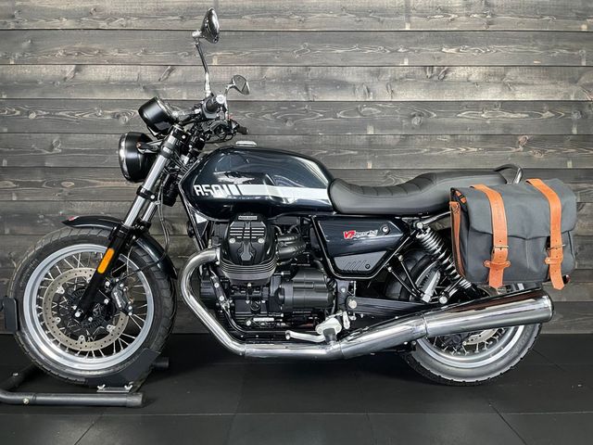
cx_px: 296
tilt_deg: -3.3
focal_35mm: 26
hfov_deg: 67.3
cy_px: 222
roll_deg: +0.8
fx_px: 445
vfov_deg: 53.1
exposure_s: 1/50
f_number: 1.6
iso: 400
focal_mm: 4.2
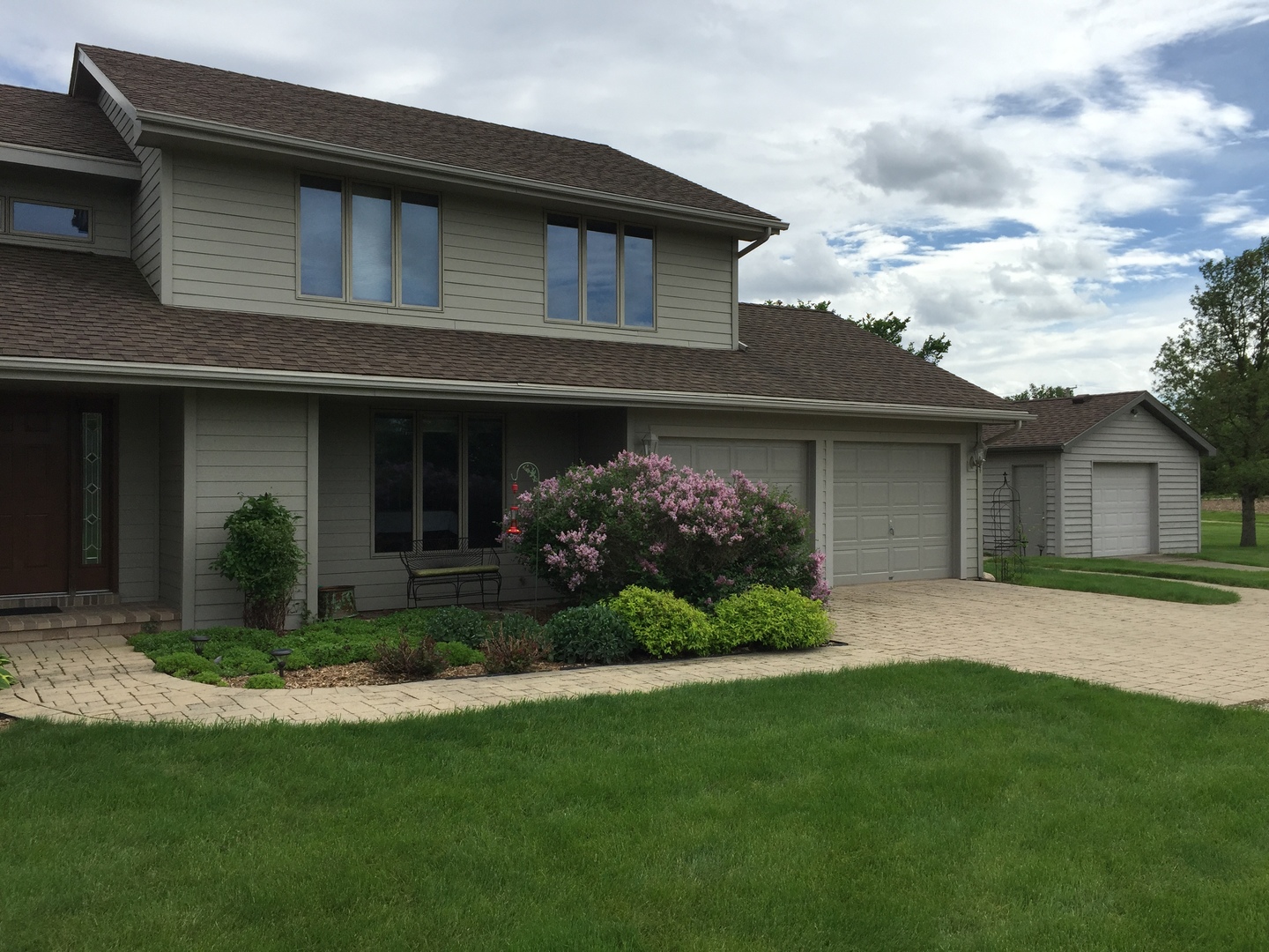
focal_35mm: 29
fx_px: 1063
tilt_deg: -0.5
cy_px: 476
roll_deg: +0.0
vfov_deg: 48.2
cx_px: 634
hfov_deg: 61.7
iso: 32
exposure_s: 1/2326
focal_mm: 4.15
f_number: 2.2
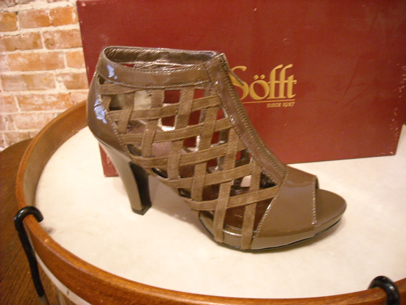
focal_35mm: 35
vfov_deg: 40.7
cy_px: 152
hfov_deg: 52.6
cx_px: 203
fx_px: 411
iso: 455
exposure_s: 1/8
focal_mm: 5.7
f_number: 2.8
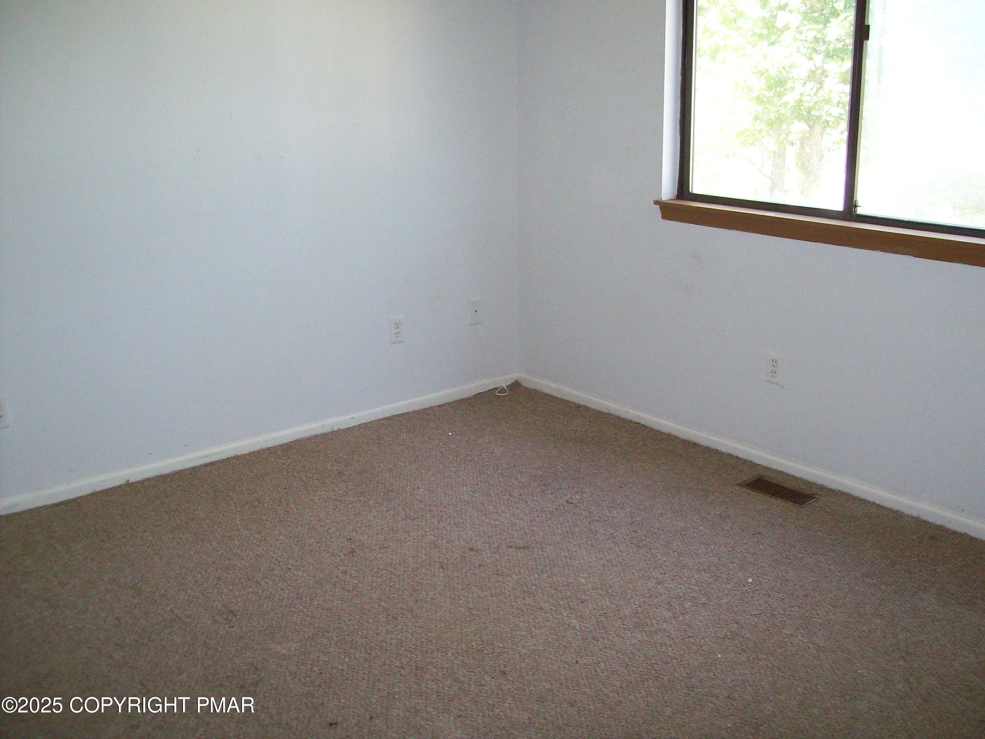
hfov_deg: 51.4
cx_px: 492
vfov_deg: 39.7
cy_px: 370
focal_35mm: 36
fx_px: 1024
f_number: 2.7
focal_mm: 6
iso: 200
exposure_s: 1/64
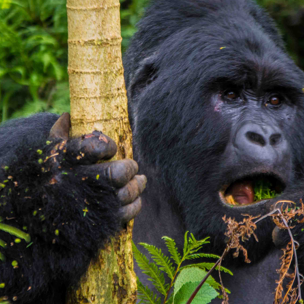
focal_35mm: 623
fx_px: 6191
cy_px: 189
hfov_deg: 2.8
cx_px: 124
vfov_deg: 2.8
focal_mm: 185
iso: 250
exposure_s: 1/400
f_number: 2.8
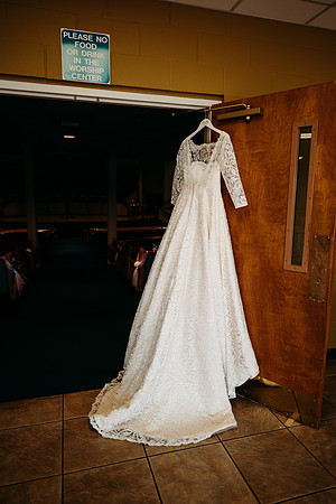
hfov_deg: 53.1
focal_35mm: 24
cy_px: 252
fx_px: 336
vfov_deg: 73.7
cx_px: 168
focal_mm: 24
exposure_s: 1/200
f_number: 1.8
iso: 400
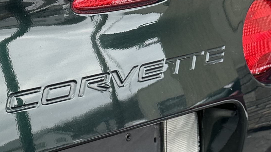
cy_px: 206
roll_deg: -0.3
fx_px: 697
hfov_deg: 19.6
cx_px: -113
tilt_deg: -25.5
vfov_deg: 12.1
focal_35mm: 97
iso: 80
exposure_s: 1/309
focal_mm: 6.86
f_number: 1.78
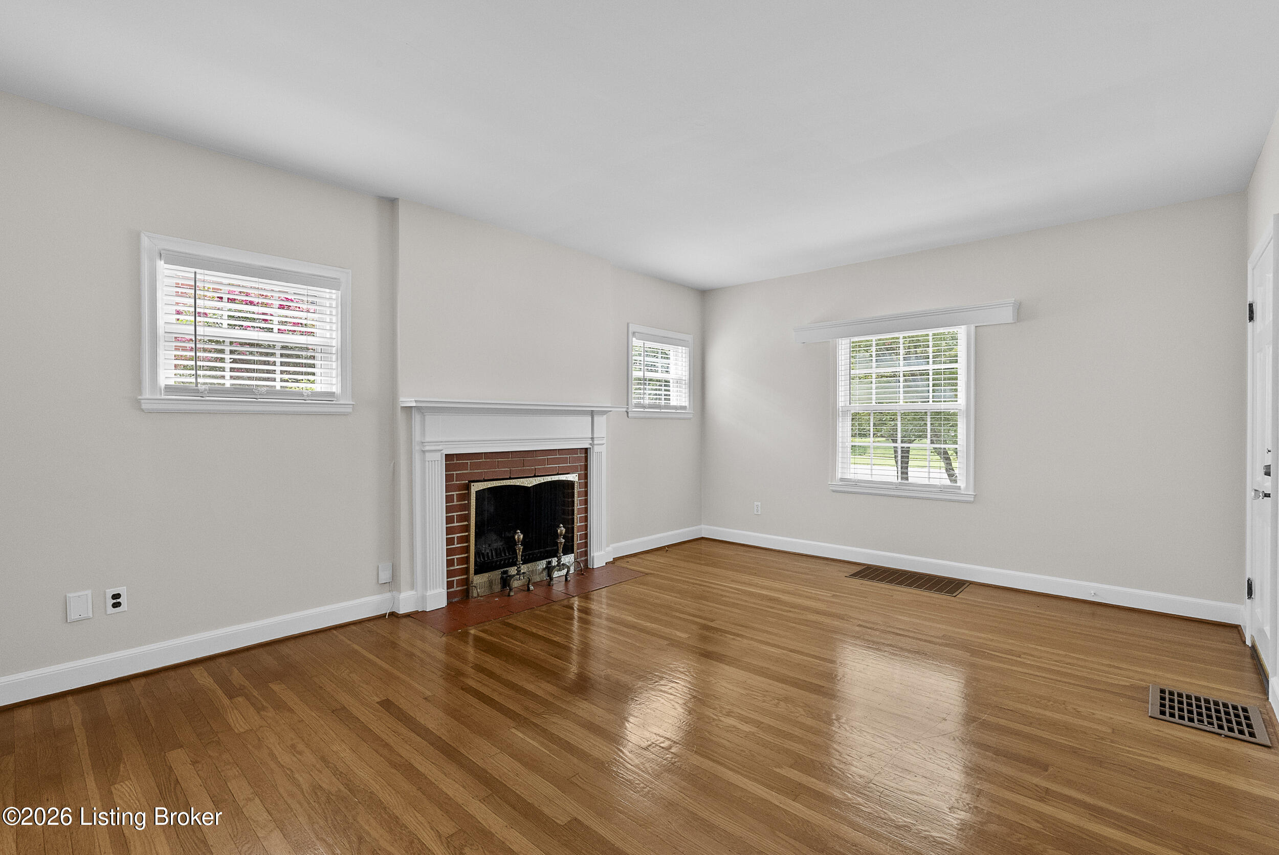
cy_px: 428
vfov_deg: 73.8
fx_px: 569
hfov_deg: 96.7
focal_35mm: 16
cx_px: 640
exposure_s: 1/6
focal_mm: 16
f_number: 13
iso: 2500
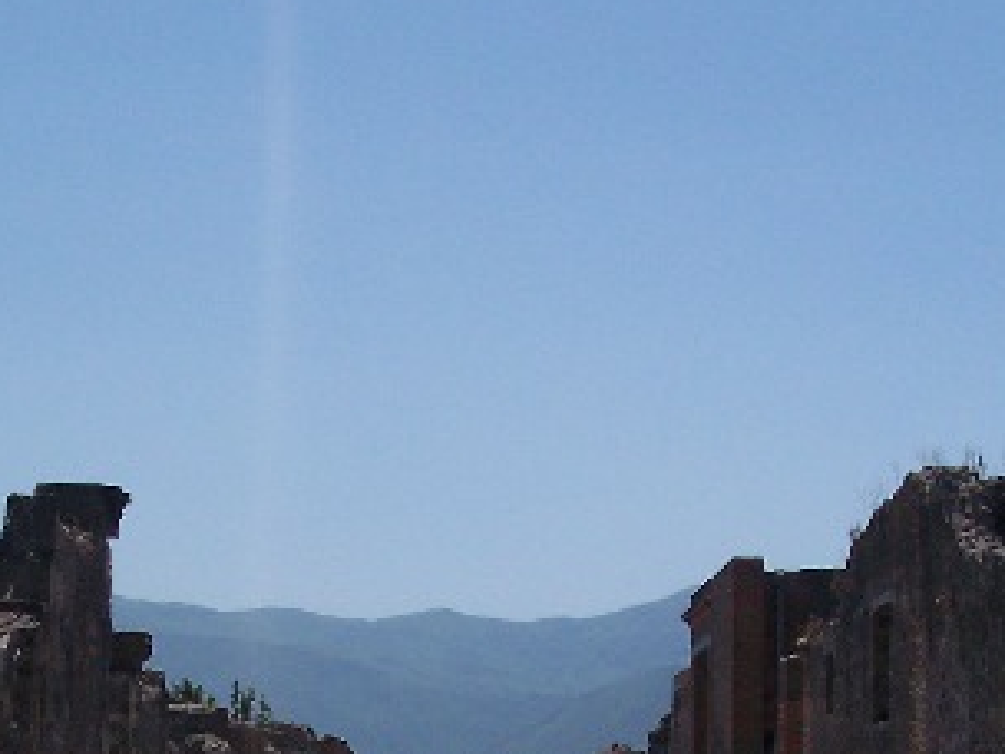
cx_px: 456
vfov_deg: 14.5
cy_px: 817
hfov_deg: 19.6
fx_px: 2903
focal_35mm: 100
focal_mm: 8
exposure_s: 1/1000
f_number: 4.8
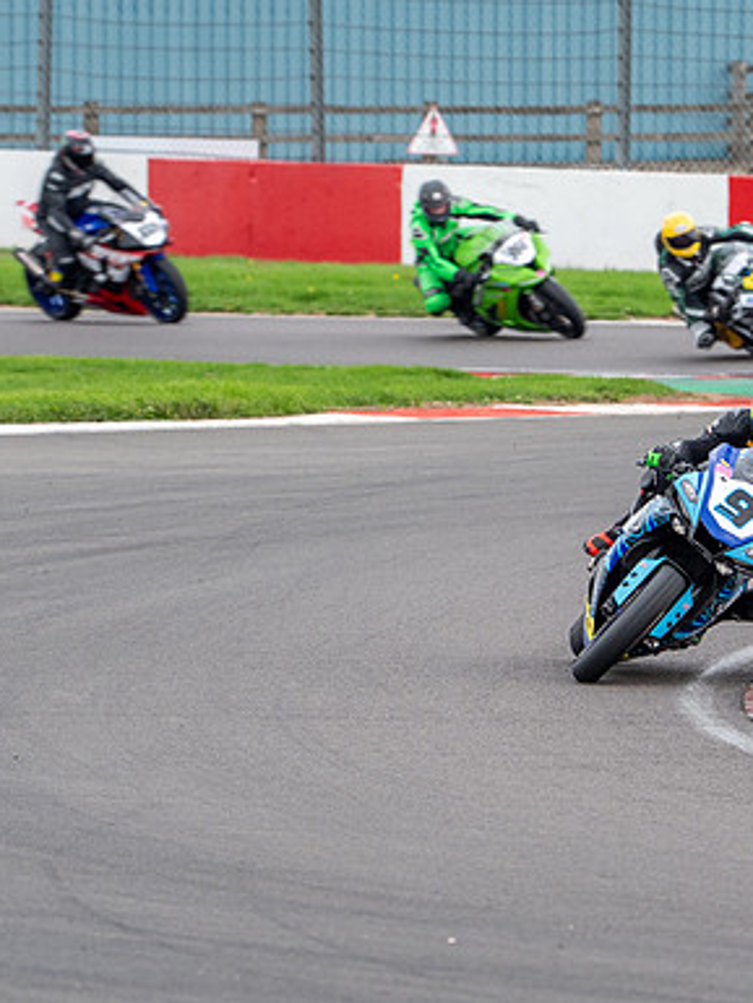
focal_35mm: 499
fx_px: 14465
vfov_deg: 4.0
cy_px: 502
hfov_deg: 3.0
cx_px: 673
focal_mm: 251
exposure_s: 1/250
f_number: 6.3
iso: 500
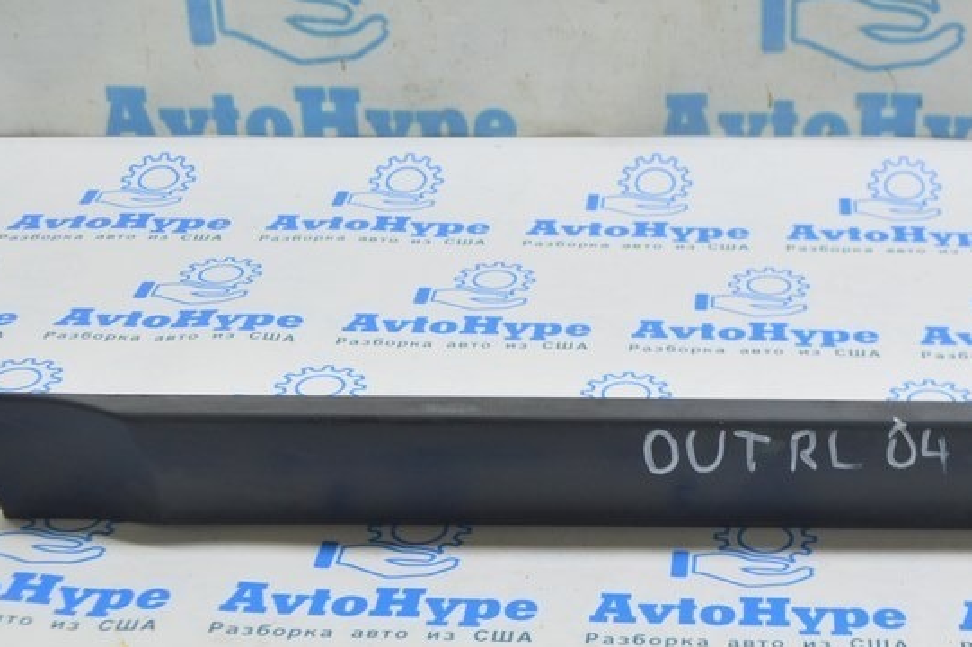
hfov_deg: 28.1
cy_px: 436
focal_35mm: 71
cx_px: 738
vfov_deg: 19.1
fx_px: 1914
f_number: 5.6
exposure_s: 1/20
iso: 400
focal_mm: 25
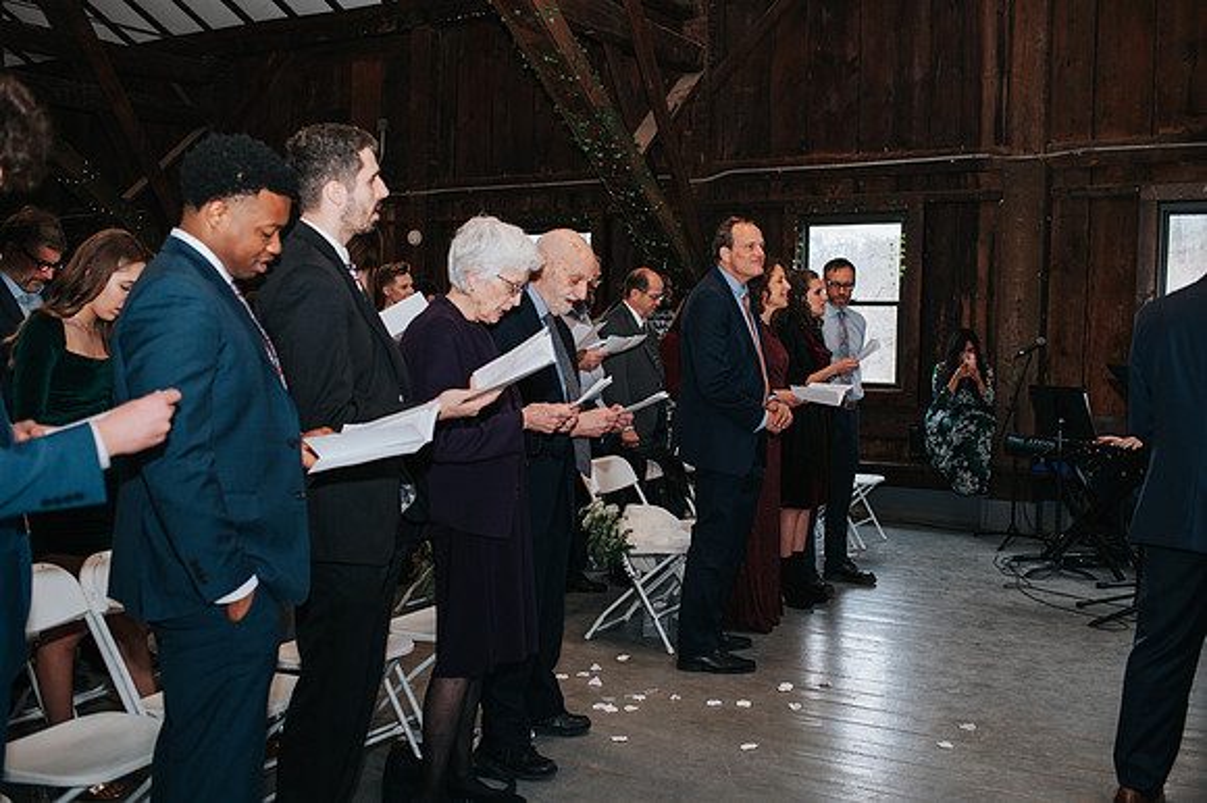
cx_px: 604
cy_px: 402
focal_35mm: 35
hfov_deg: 54.5
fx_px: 1173
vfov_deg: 37.8
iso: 1000
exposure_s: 1/160
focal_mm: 35
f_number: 2.8
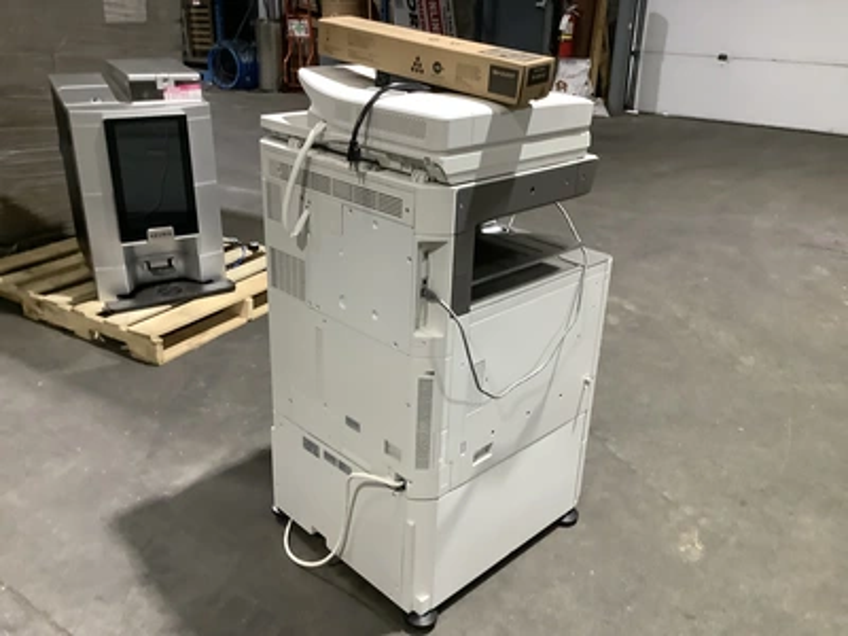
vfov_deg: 45.4
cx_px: 424
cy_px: 318
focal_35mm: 31
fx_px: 759
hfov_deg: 58.4
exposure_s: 1/50
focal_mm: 3.3
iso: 250
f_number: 2.4
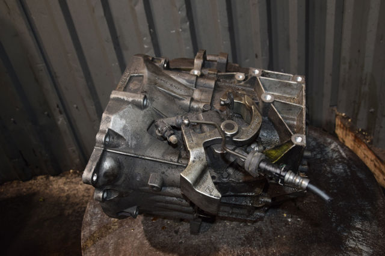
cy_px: 128
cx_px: 192
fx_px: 289
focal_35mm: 27
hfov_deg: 67.4
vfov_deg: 47.9
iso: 800
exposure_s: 1/60
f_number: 5
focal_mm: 18
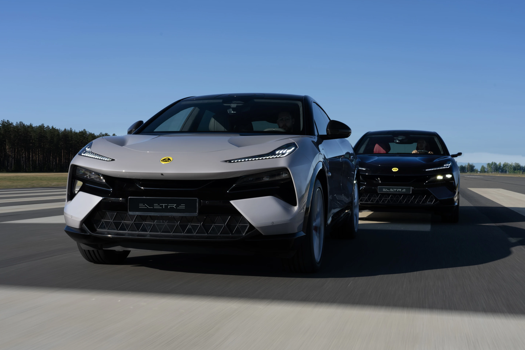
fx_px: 685
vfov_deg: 28.7
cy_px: 175
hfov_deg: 41.9
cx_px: 255
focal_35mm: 47
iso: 100
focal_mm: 45
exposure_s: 1/25
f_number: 18
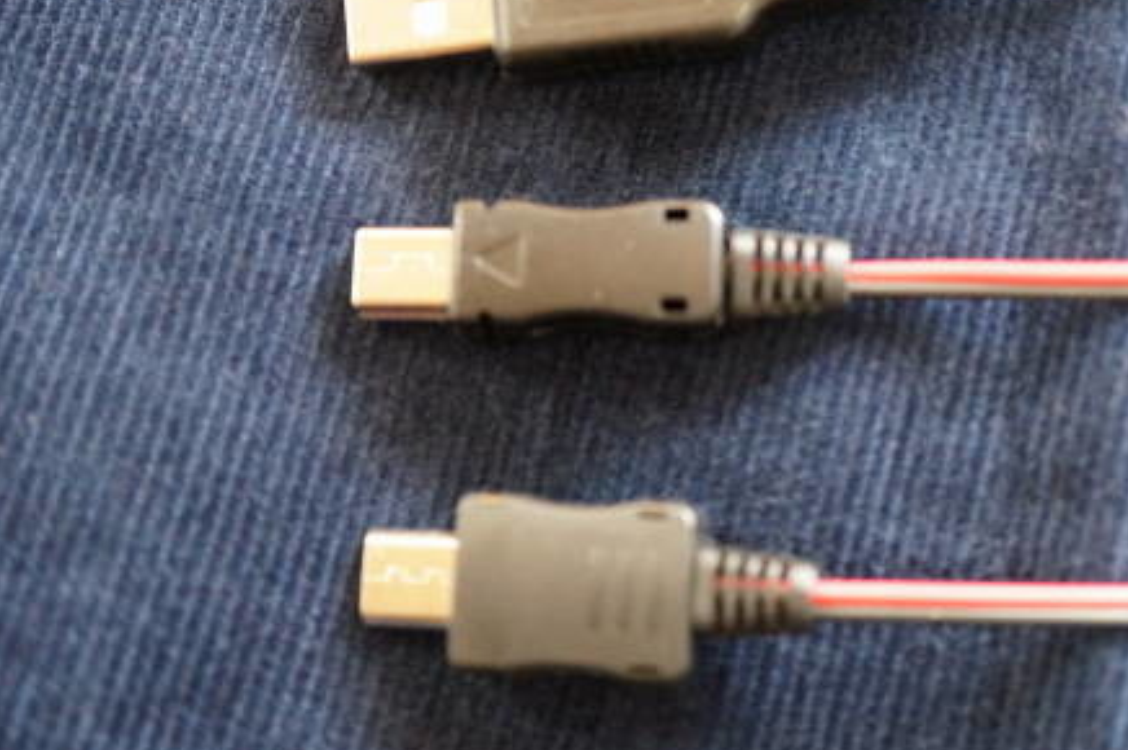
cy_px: 262
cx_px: 761
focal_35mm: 66
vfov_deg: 20.5
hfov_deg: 30.3
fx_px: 2066
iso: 3200
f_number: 3.5
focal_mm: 30
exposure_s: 1/50
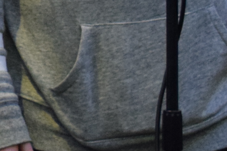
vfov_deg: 3.6
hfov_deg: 5.2
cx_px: -409
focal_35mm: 382
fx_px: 2408
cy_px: -106
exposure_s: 1/60
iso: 1250
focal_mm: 36
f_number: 4.8
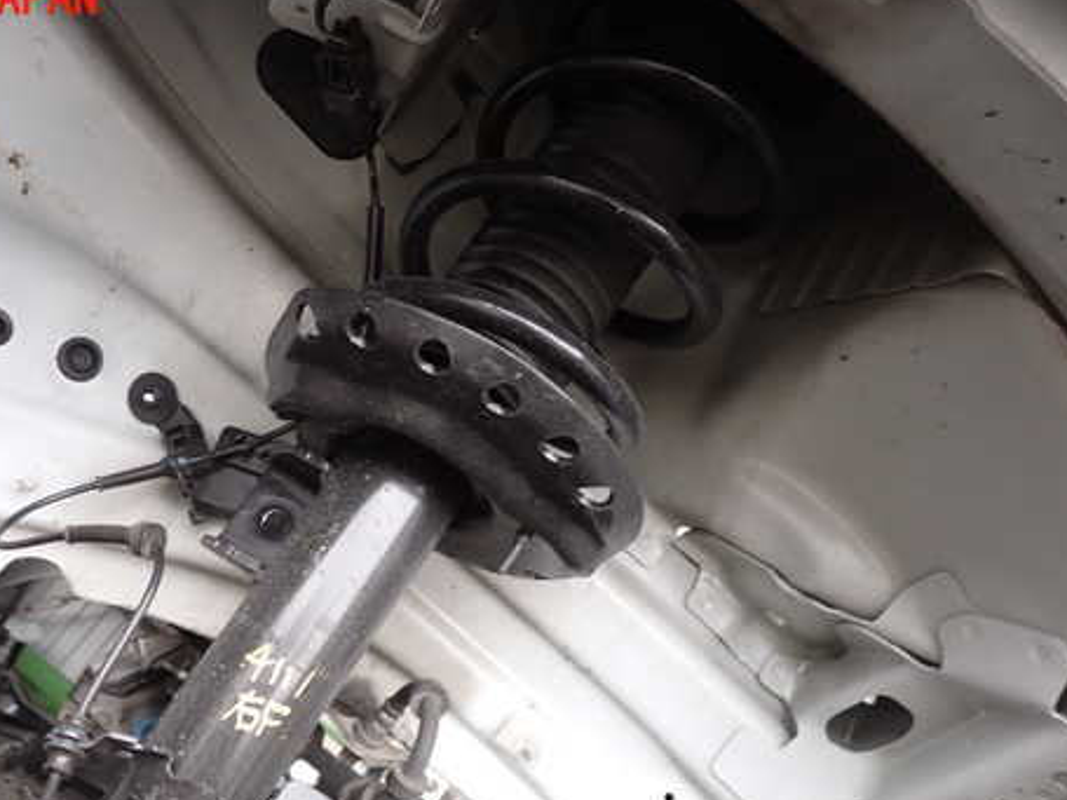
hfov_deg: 54.5
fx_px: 1017
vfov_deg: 42.6
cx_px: 375
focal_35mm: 33
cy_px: 497
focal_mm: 4.5
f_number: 2
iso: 100
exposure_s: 1/60
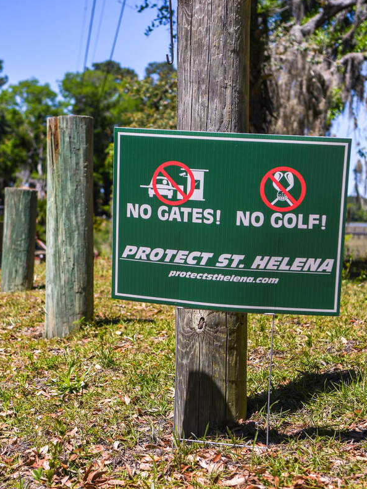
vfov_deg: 29.0
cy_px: 243
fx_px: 947
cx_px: 169
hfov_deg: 21.9
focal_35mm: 67
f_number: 2.8
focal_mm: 31
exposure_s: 1/4000
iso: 100
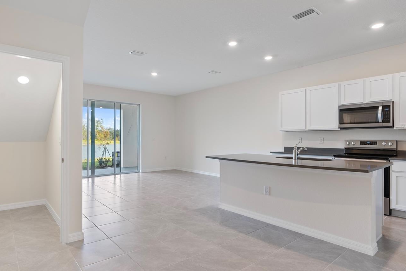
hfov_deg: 83.5
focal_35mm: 20
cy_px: 127
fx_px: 226
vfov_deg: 61.9
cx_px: 176
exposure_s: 1/5
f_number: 8
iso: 250
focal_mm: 16
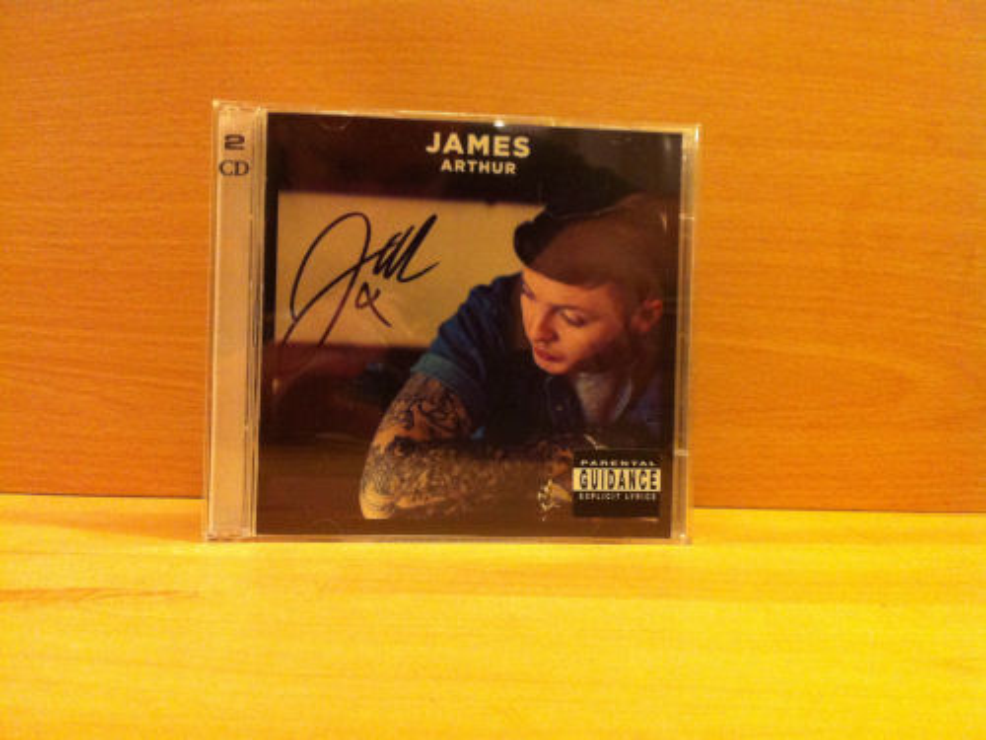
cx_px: 493
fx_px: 997
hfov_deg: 52.6
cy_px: 370
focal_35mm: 35
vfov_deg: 40.7
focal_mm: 3.85
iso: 400
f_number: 2.8
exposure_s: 1/15
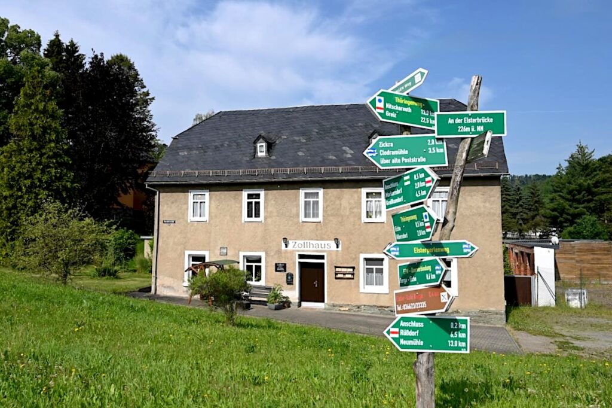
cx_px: 306
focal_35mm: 29
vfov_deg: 44.9
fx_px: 493
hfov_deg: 63.7
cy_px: 204
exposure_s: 1/500
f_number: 8
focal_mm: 29
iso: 100
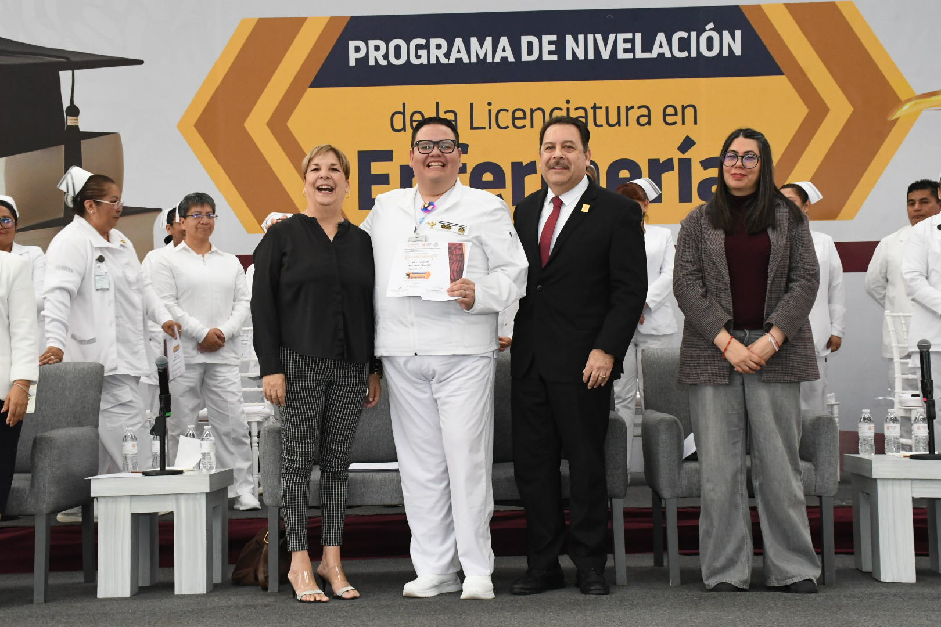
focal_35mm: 52
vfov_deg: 26.0
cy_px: 314
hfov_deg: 38.2
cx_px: 470
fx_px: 1359
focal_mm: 35
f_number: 11
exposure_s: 1/125
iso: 3200
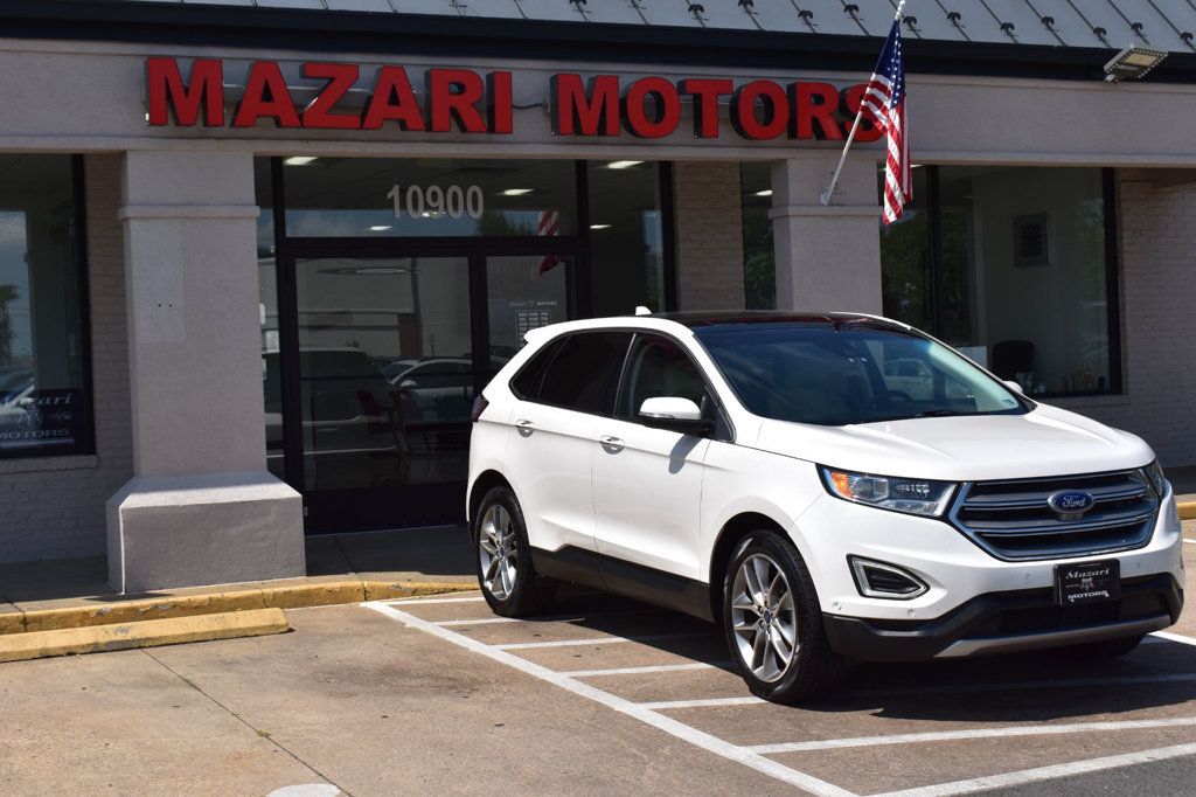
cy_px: 398
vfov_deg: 25.7
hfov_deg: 37.9
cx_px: 598
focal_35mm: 52
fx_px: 1744
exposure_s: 1/500
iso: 220
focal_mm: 35
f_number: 11
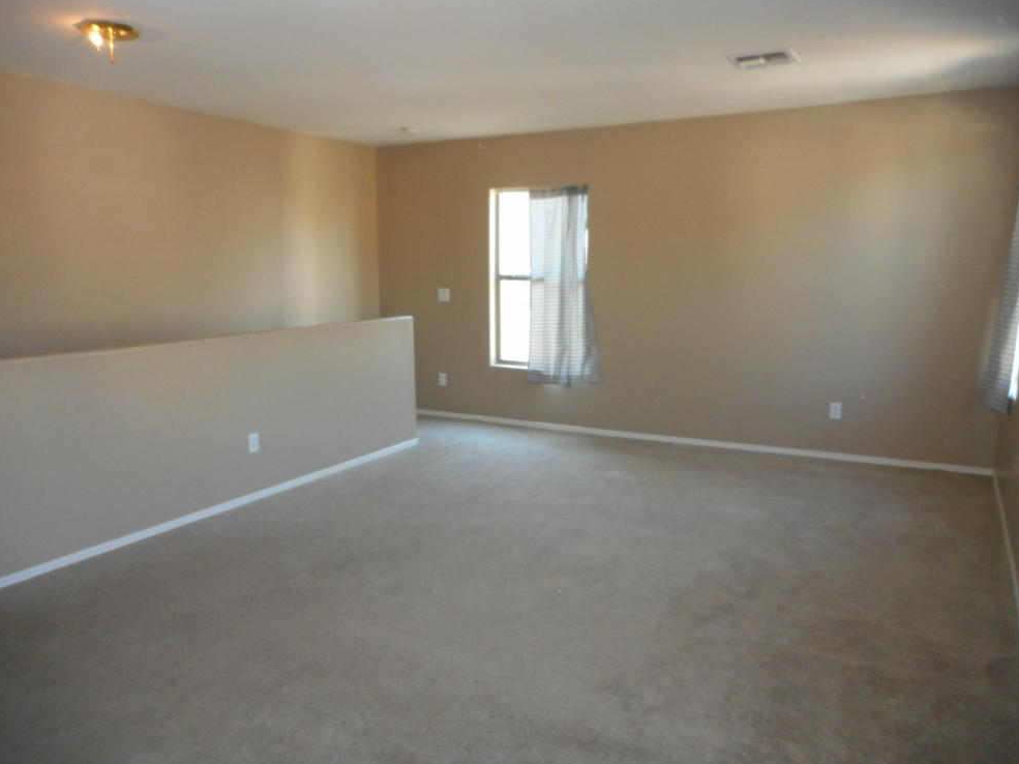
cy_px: 388
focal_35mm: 26
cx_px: 494
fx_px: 765
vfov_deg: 53.0
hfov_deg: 67.3
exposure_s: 1/25
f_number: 3.7
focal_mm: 4.5
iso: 400
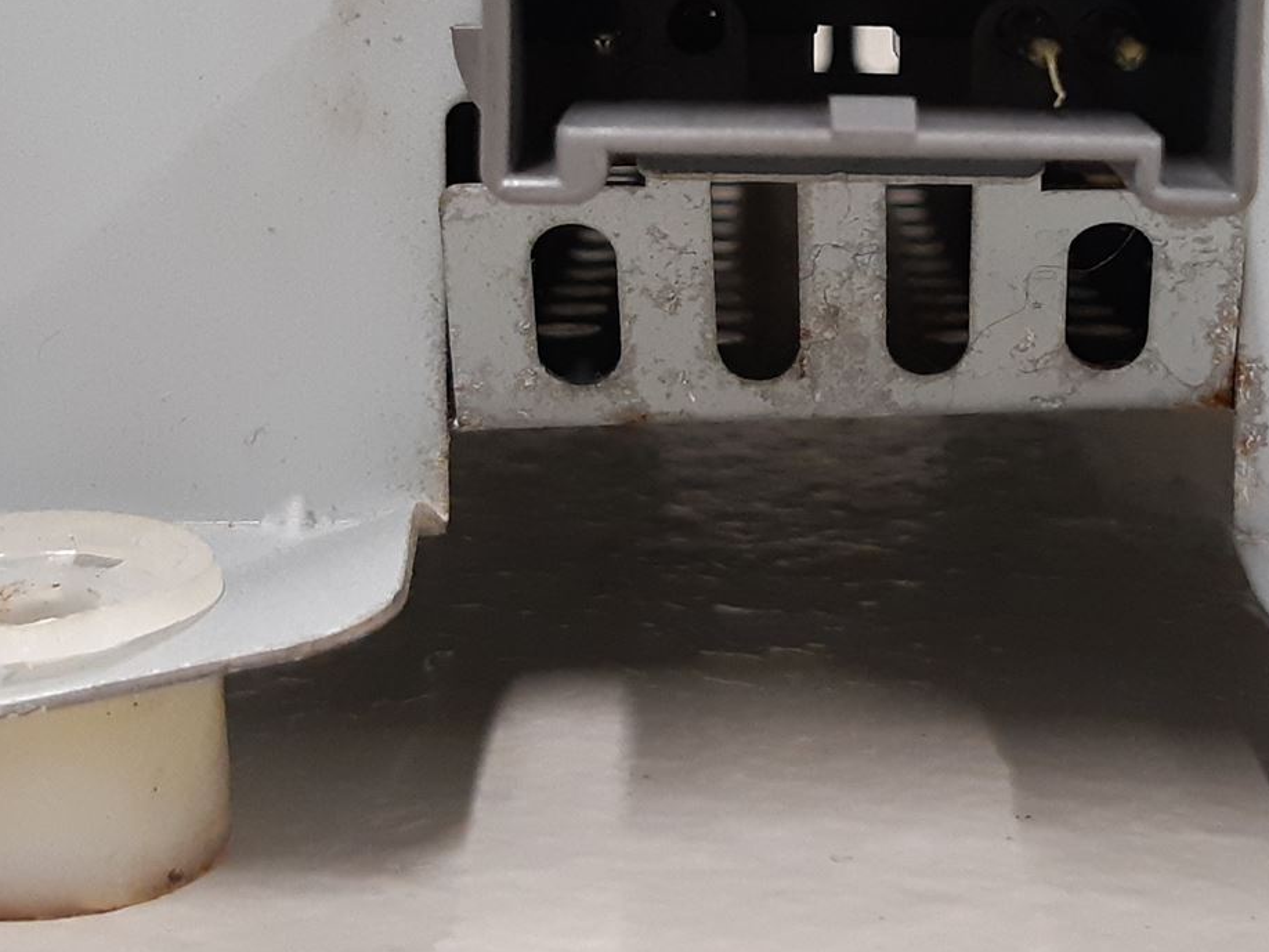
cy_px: 170
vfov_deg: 24.8
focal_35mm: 58
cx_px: 858
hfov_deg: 32.9
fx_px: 2127
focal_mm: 3.93
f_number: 1.7
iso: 200
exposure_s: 1/50
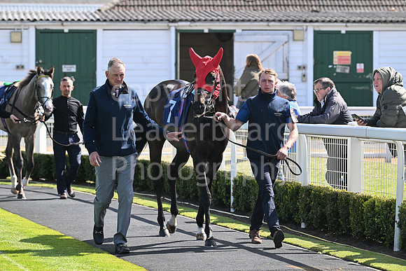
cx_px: 203
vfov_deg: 7.4
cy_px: 136
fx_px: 2087
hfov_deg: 11.1
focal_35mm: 185
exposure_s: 1/800
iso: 400
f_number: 5.6
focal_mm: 185
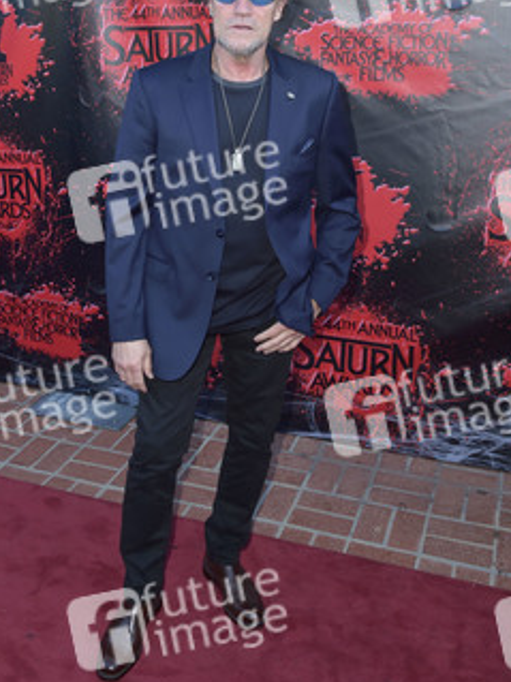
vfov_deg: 52.5
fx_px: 689
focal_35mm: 35
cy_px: 299
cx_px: 241
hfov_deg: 40.7
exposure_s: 1/250
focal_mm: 29
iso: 250
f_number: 6.3
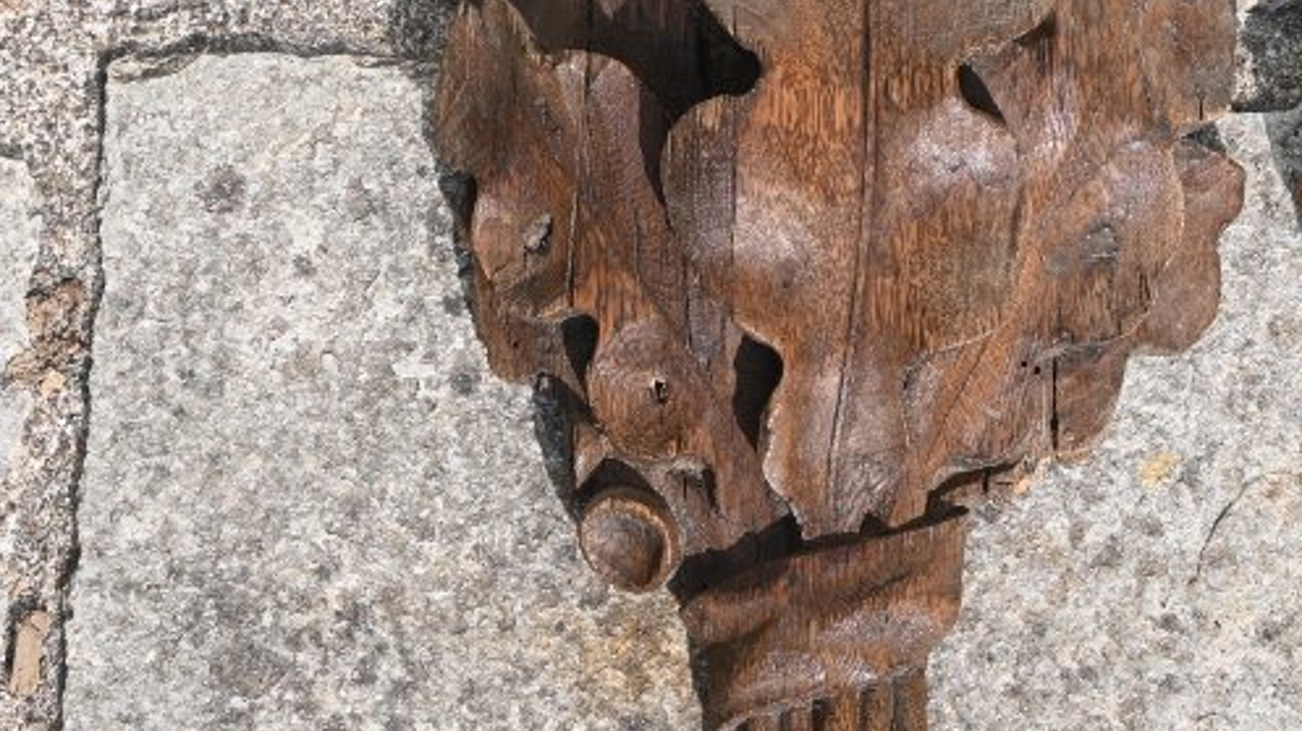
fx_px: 4323
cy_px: 202
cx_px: 1234
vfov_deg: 9.7
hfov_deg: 16.8
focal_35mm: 125
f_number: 7.1
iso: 100
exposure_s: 1/400
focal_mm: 33
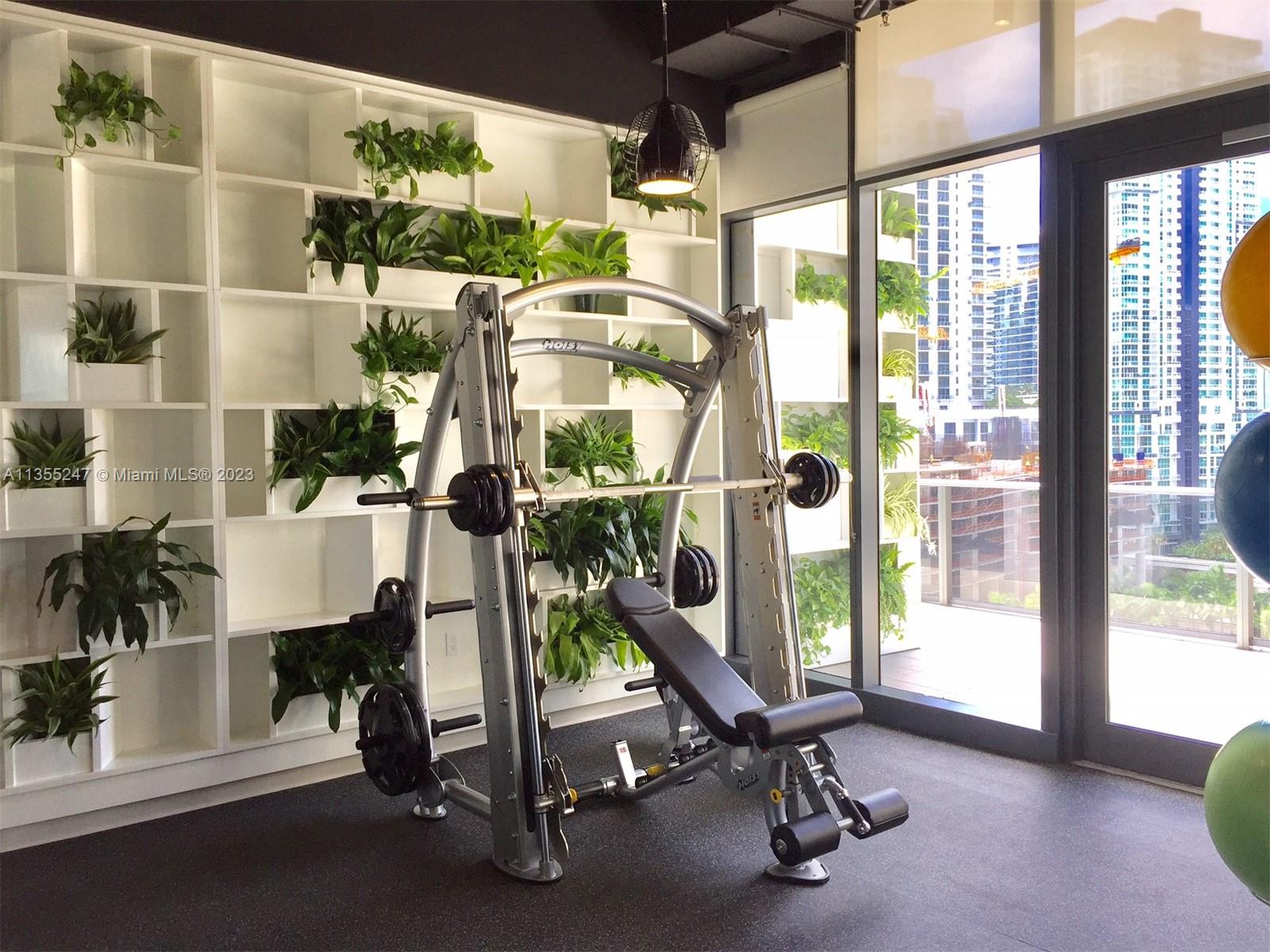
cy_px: 476
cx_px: 635
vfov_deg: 48.2
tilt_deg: -1.6
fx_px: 1064
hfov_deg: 61.7
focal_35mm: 29
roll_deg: -0.7
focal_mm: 4.15
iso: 32
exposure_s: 1/60
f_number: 2.2
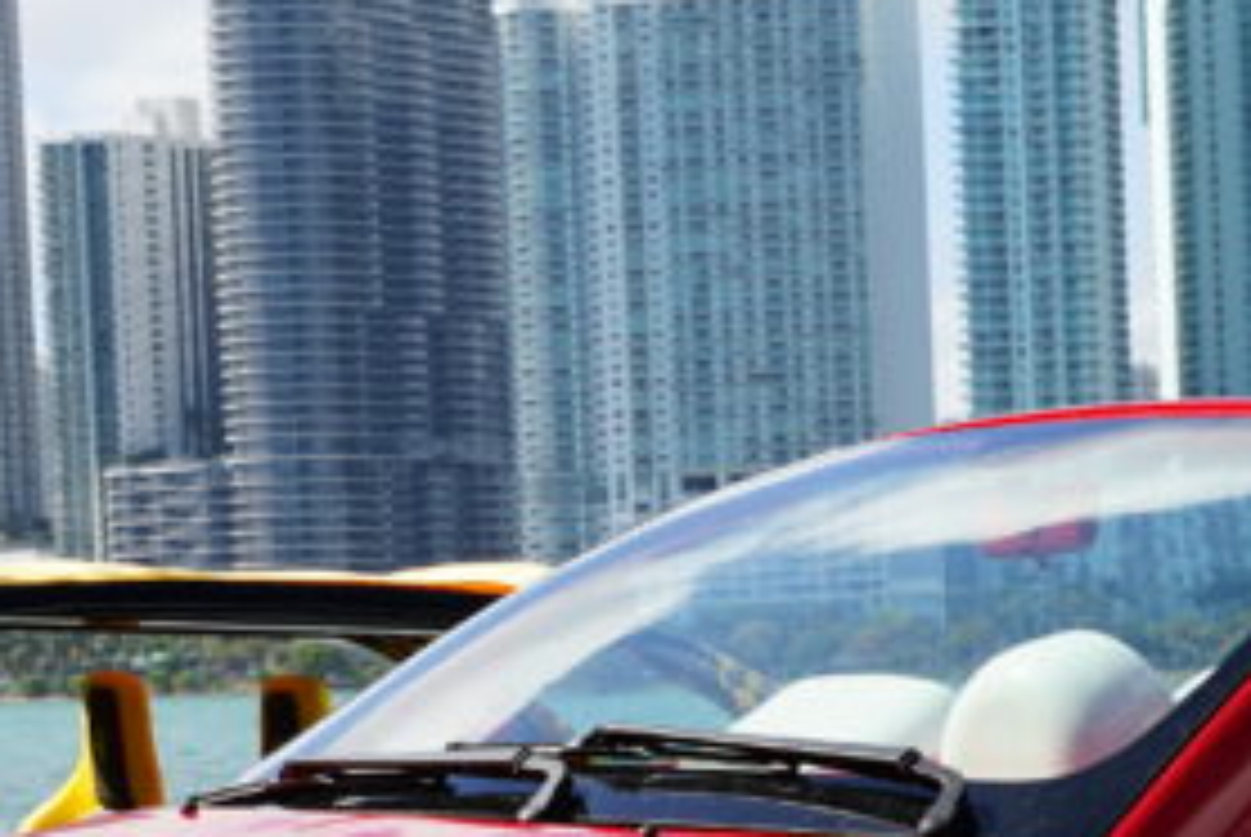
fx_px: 5712
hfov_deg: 12.4
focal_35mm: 164
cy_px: 947
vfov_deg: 8.3
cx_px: 1076
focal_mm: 44.6
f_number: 10
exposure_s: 1/160
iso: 100
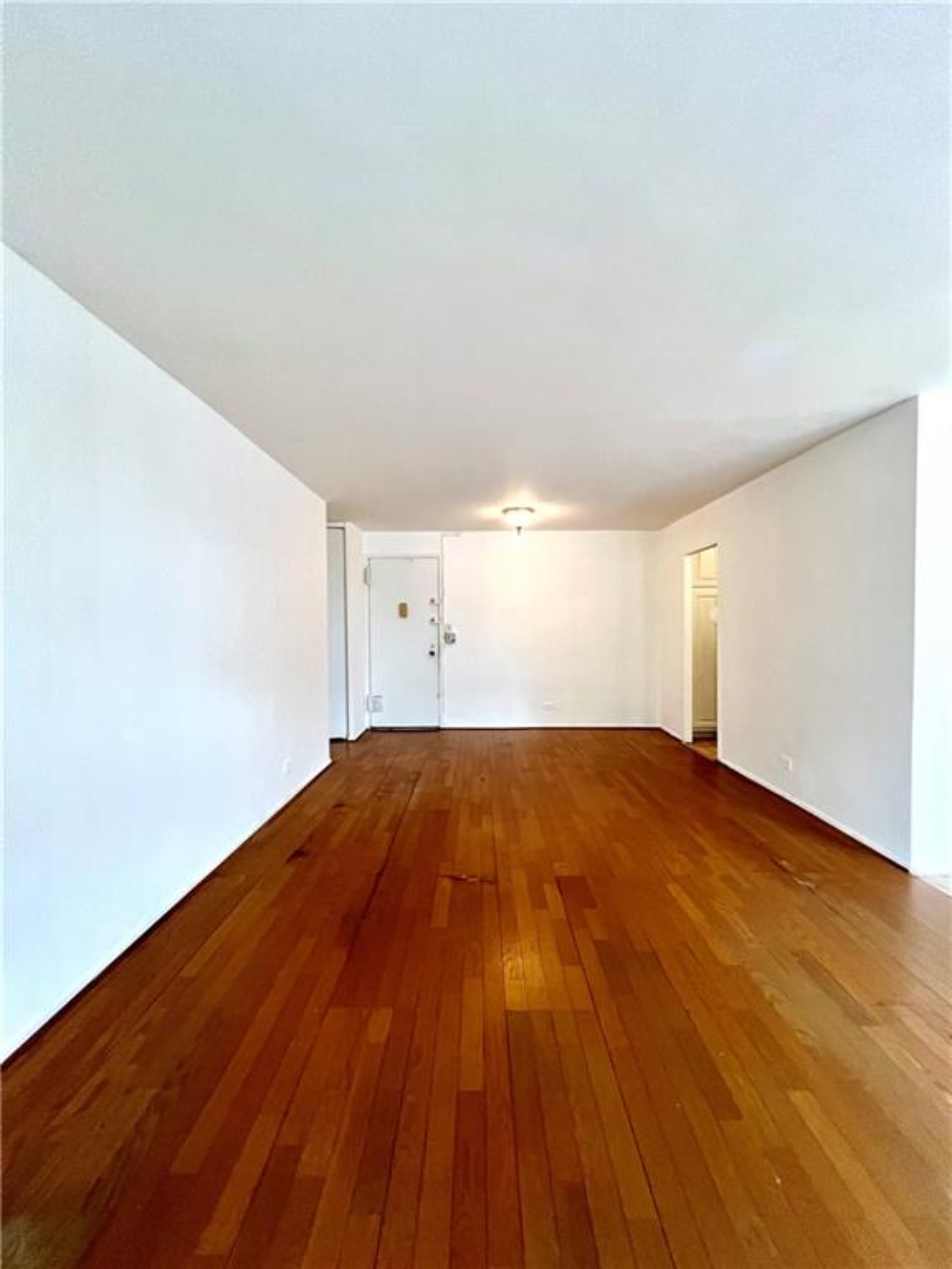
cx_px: 476
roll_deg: +0.3
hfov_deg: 89.9
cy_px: 634
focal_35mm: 13
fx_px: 477
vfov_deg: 106.2
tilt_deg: -0.4
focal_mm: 1.57
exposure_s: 1/120
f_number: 1.8
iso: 250
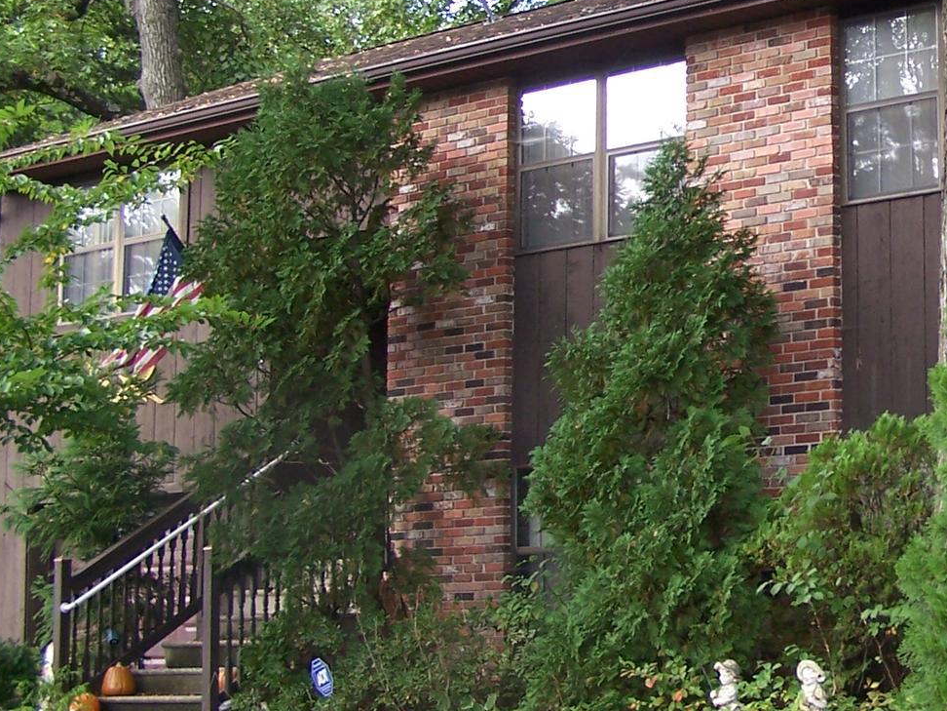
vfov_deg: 18.4
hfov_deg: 23.2
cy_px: 235
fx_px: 2189
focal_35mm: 80
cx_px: 984
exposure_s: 1/60
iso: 80
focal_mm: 6.3
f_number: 2.8
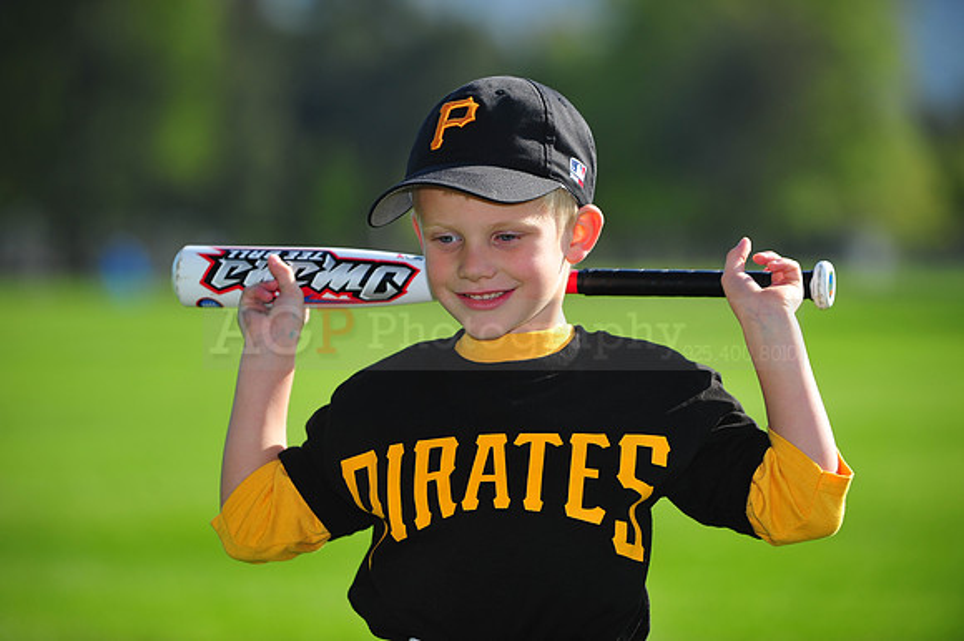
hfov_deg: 11.8
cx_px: 482
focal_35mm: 175
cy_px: 320
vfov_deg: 7.8
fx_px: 4683
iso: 200
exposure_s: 1/1250
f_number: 4
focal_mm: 175
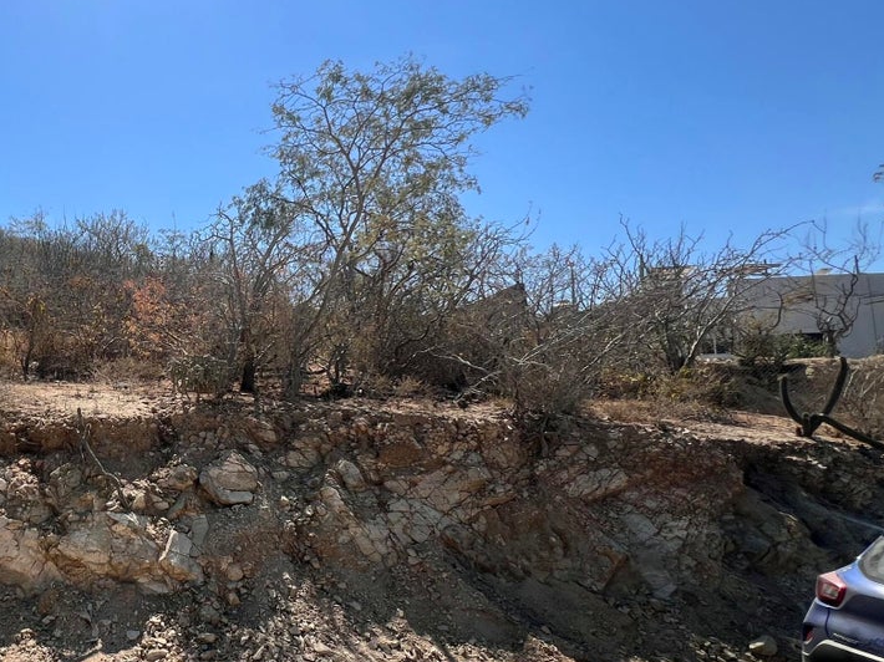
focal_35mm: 25
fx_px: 638
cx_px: 123
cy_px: 373
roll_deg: +2.5
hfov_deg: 60.9
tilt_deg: +6.3
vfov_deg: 54.7
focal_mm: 1.57
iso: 32
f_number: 1.8
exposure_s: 1/1908
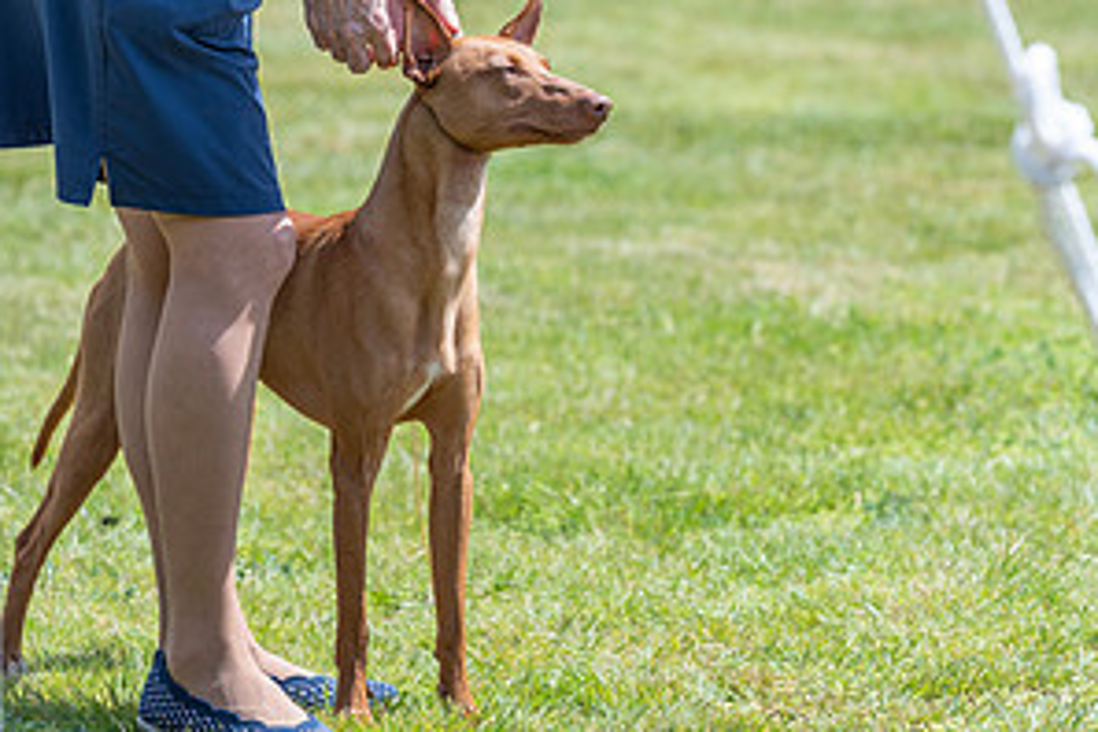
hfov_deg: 8.0
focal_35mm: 259
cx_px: 551
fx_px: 7899
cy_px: 4
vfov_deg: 5.3
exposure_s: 1/1000
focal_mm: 171
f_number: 5
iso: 400
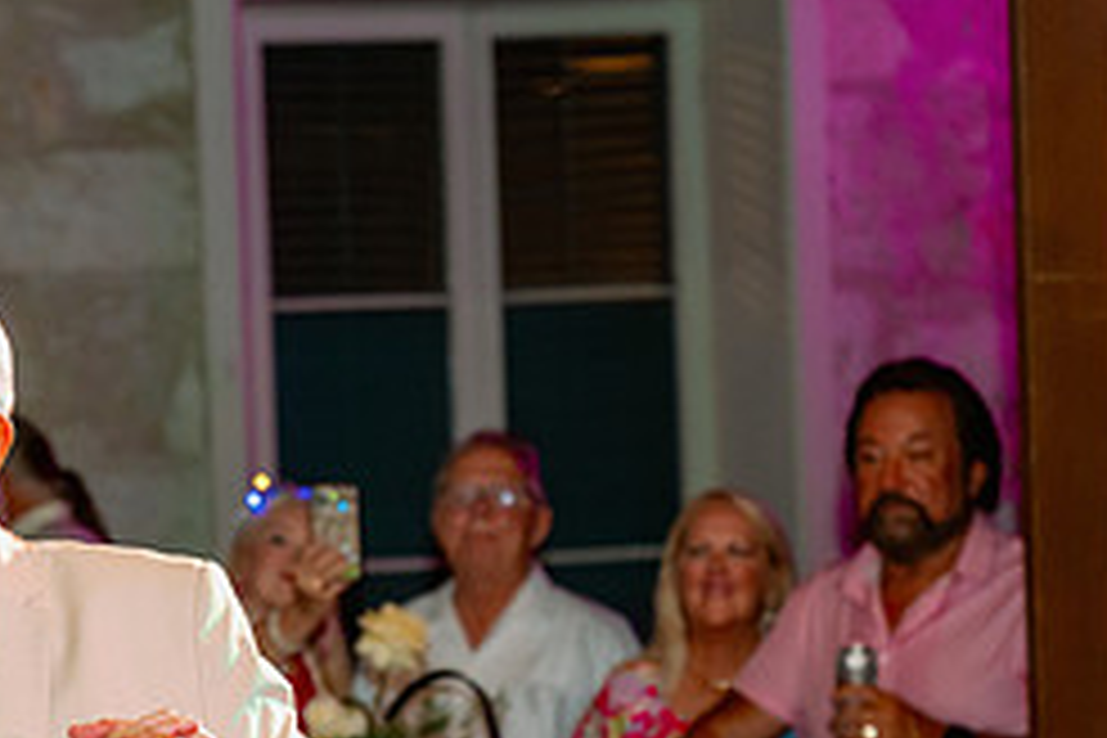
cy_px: 794
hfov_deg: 12.2
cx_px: -158
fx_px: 5073
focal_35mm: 165
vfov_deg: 8.3
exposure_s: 1/160
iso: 1000
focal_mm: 70
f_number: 3.5
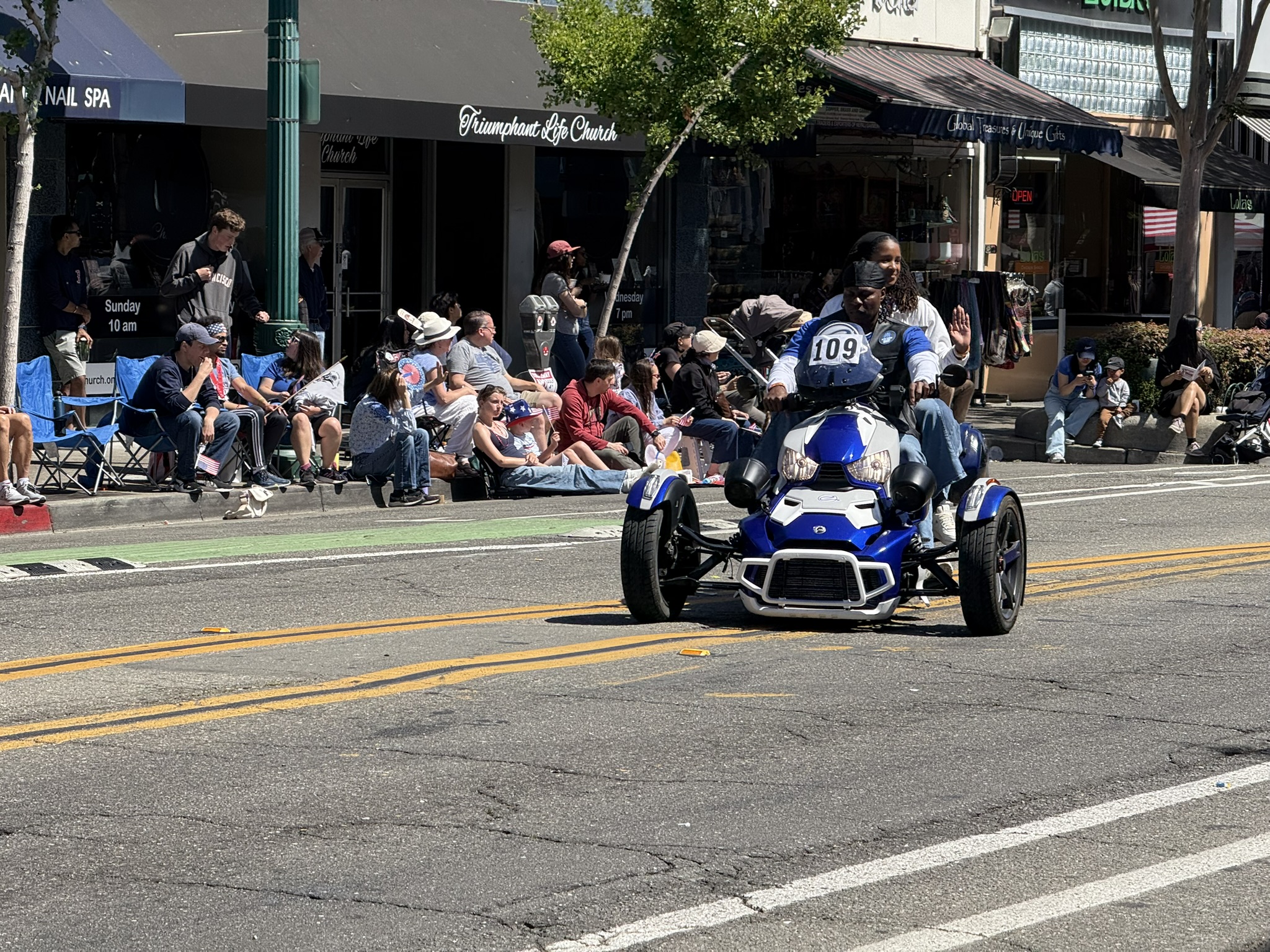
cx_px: 635
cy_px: 476
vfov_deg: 12.3
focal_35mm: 120
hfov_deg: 16.4
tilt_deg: -2.4
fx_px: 4403
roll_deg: -0.9
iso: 64
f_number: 2.8
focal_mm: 15.66
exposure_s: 1/870
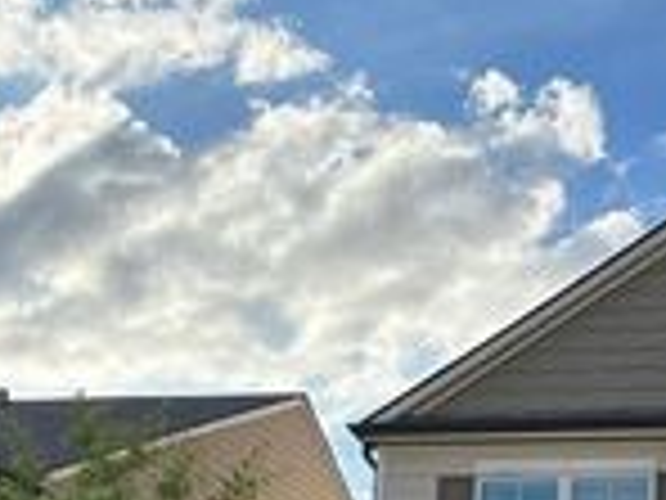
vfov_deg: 17.2
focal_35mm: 81
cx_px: 783
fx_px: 1558
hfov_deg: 22.4
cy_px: 642
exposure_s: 1/2967
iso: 80
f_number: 1.78
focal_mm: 6.86
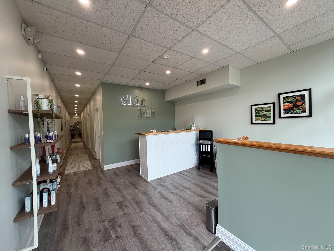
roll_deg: +1.7
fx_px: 135
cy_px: 126
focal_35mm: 14
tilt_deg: -1.1
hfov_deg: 102.1
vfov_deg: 85.7
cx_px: 167
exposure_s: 1/120
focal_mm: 2.22
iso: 125
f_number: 2.2
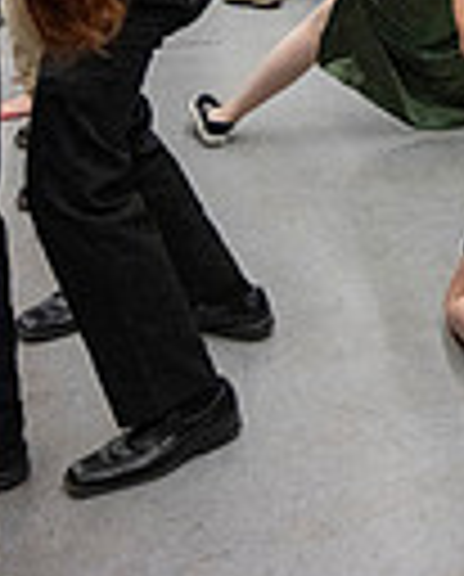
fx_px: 1351
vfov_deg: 20.8
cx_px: 622
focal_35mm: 79
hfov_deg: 18.0
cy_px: -270
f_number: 4
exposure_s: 1/500
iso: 10000
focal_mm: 24
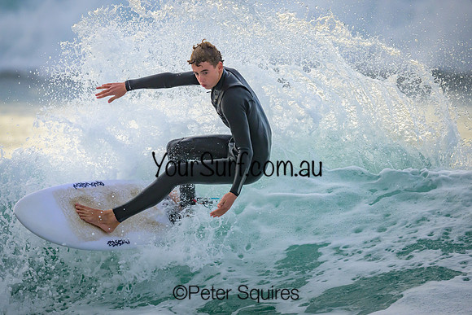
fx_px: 10491
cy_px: 158
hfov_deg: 2.6
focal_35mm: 800
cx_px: 236
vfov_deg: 1.7
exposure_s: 1/2000
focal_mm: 800
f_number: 6.3
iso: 2000
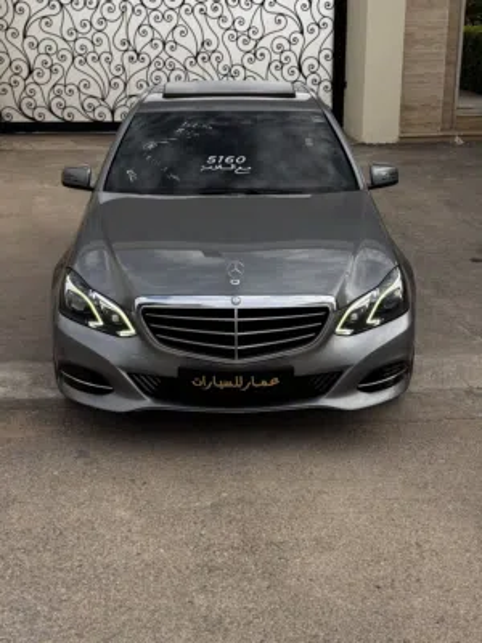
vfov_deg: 39.7
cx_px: 241
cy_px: 322
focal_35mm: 48
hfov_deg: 30.3
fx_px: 891
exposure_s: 1/1193
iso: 64
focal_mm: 6.76
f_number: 1.78
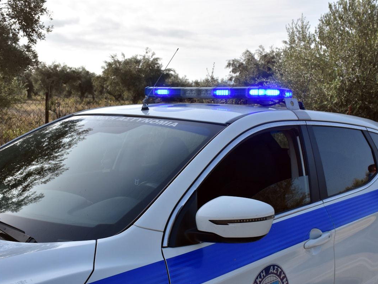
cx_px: 188
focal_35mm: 49
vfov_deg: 29.7
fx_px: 535
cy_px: 143
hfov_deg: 38.9
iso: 800
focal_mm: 30
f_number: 13
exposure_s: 1/640
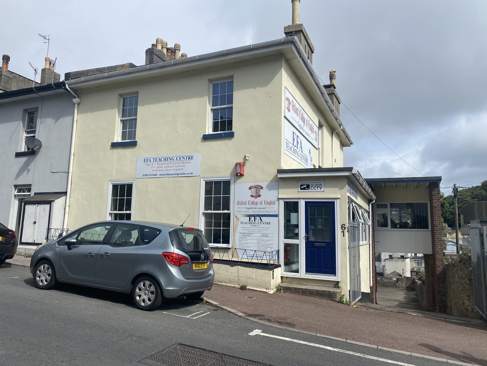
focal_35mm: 26
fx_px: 366
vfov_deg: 53.1
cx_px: 244
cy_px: 183
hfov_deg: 67.3
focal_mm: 4.25
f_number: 1.8
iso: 32
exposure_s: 1/4608
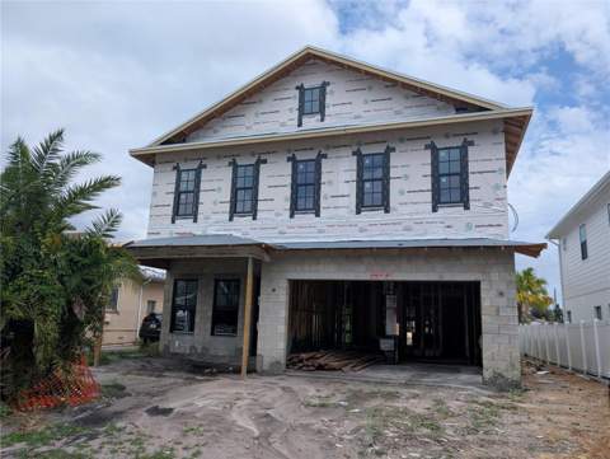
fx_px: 423
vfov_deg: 56.9
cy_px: 230
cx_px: 305
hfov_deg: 71.5
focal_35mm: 24
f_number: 1.68
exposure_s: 1/1431
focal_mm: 6.9
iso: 24
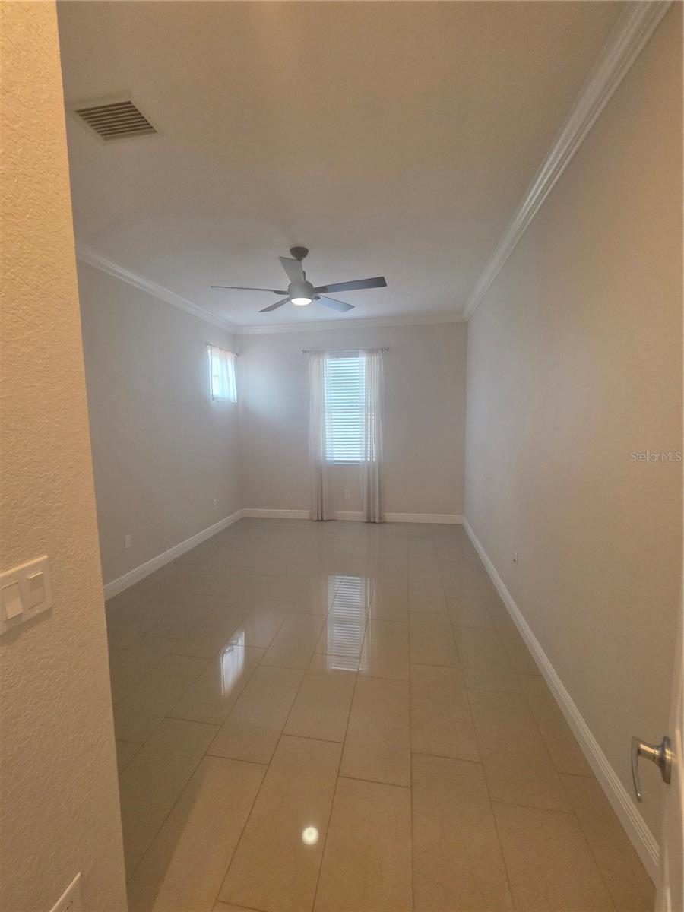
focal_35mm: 13
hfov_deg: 89.9
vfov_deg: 106.2
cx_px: 342
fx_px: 343
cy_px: 456
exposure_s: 1/120
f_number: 1.9
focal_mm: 2.2
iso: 250
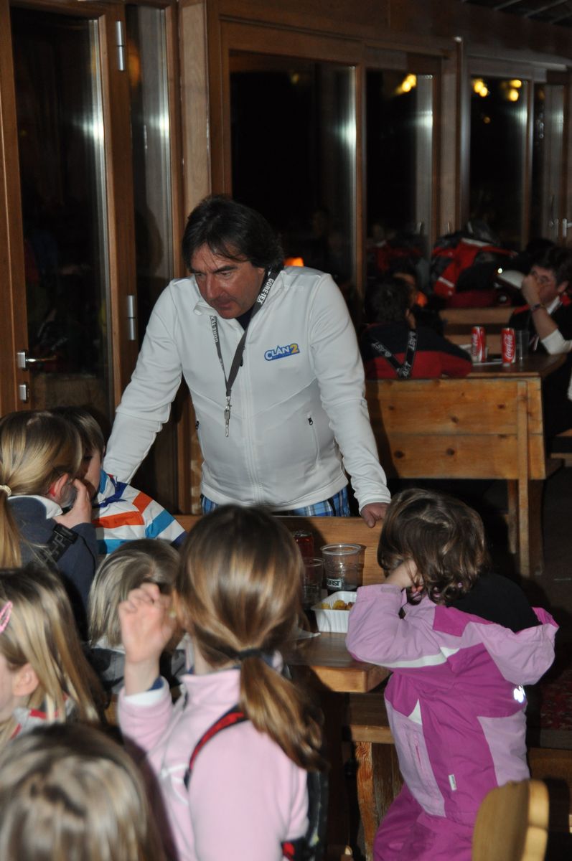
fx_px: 2007
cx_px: 286
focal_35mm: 84
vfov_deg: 24.2
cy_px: 430
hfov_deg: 16.2
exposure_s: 1/60
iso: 800
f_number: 4.8
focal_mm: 56
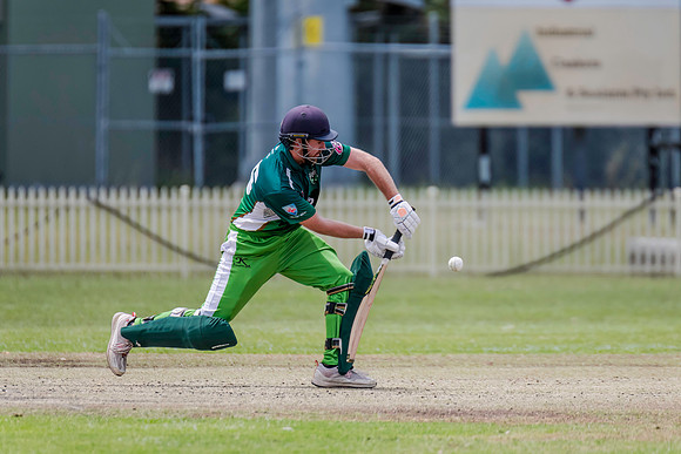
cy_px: 211
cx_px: 365
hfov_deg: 3.2
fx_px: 12301
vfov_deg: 2.1
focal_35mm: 650
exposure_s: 1/2500
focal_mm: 600
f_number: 5.6
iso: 800
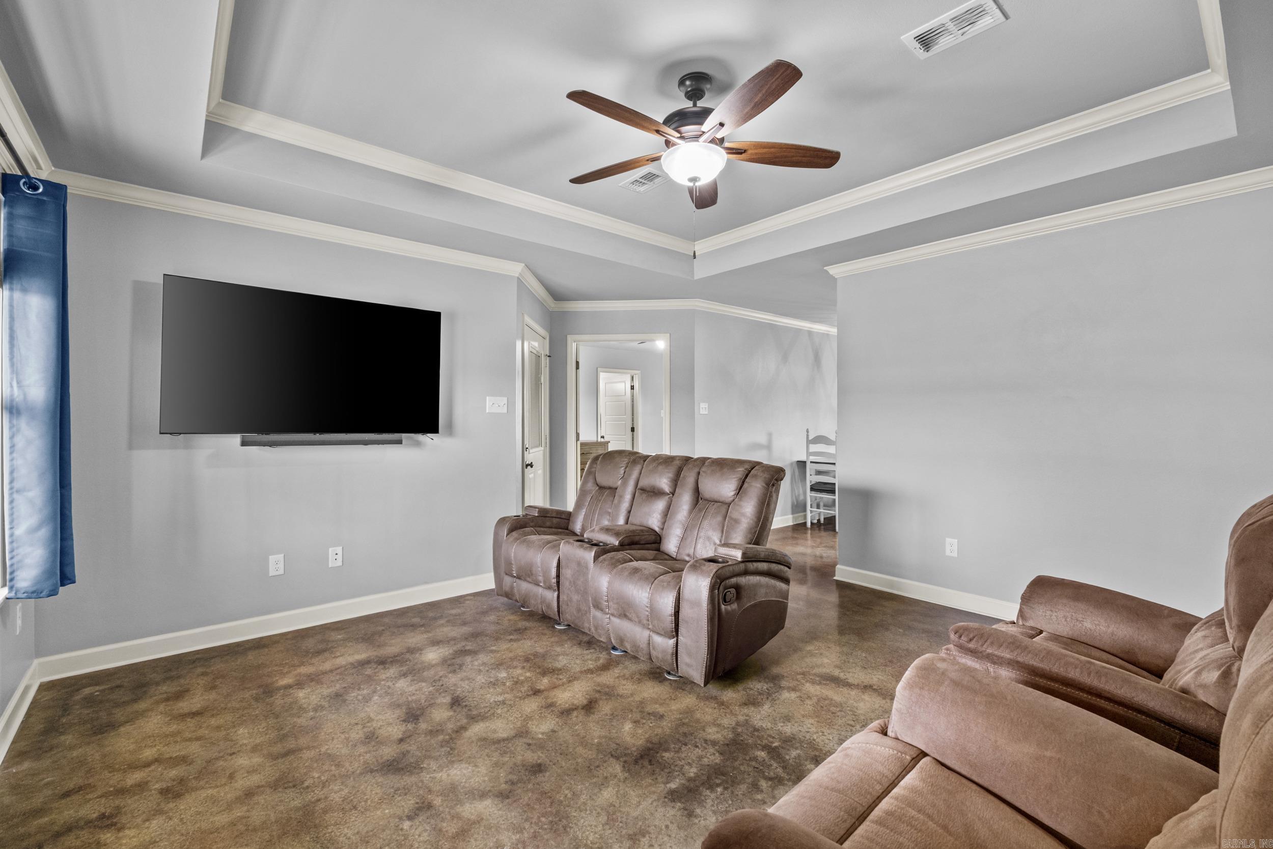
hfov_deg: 100.4
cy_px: 424
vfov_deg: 77.3
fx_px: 530
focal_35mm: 15
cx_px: 636
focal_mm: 10
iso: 800
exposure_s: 1/1.25
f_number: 7.1
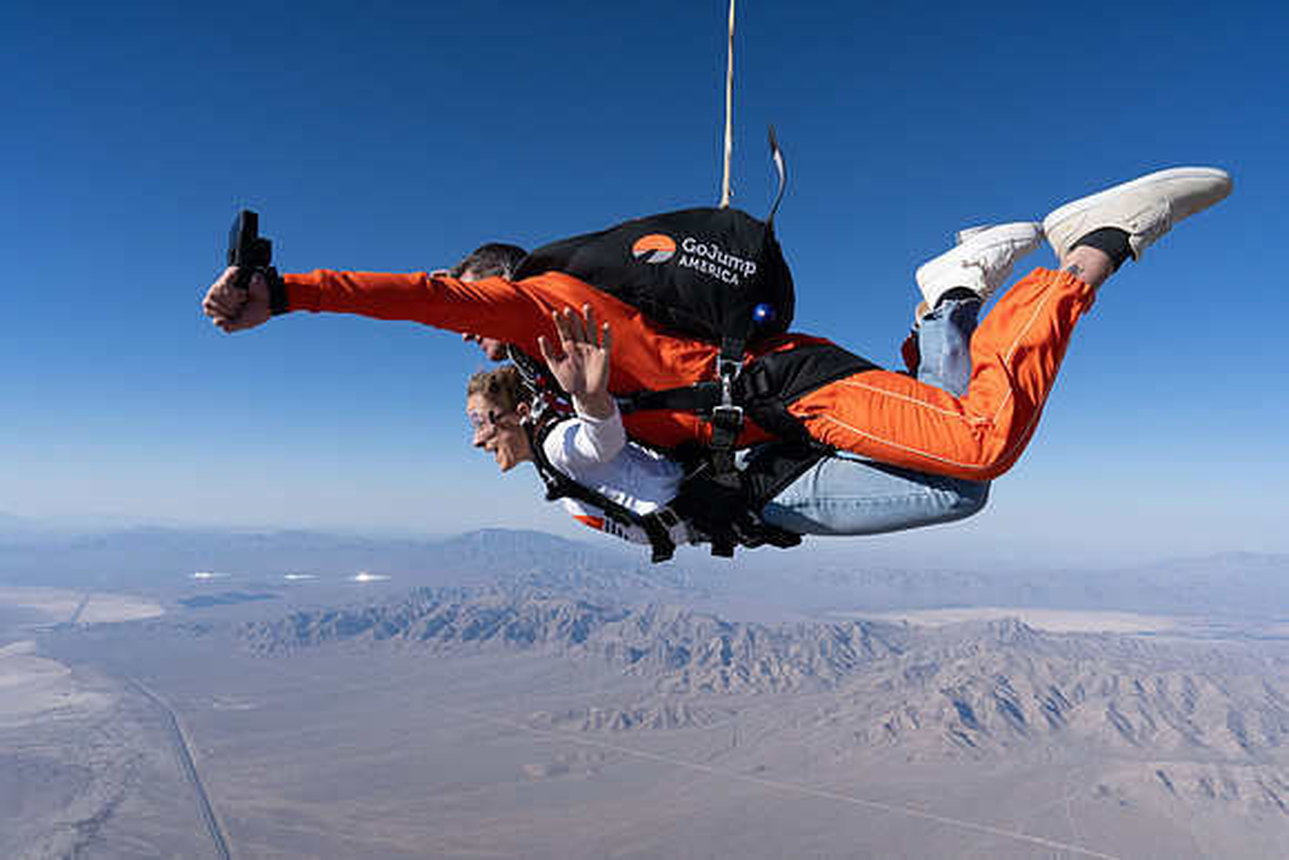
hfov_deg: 73.7
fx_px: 859
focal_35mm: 24
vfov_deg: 53.2
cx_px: 644
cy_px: 430
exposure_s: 1/2000
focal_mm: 24
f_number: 11
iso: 800
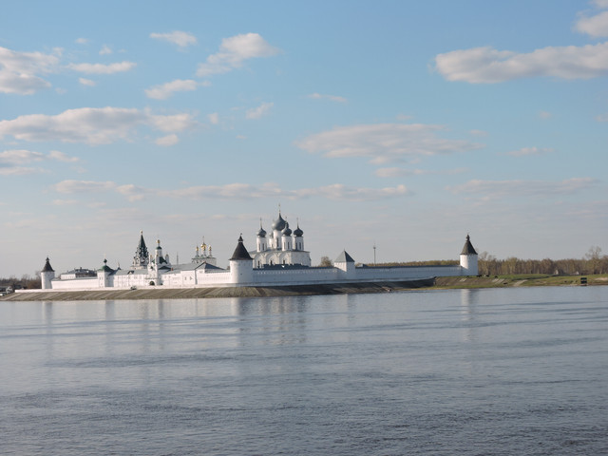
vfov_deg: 21.0
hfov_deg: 27.8
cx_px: 304
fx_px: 1229
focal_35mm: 70
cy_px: 228
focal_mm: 12.5
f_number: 4.5
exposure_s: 1/800
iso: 100
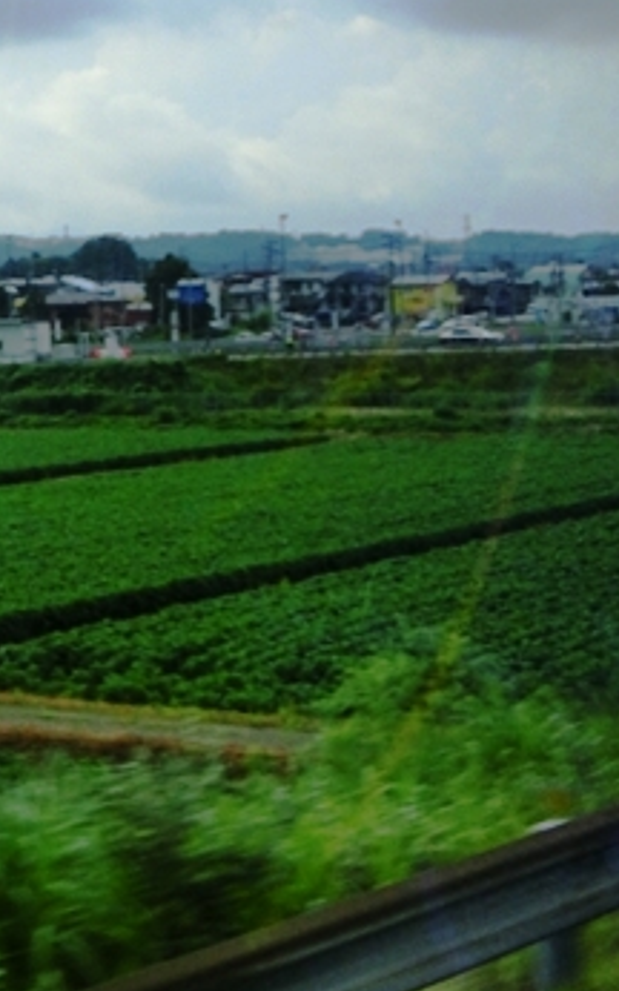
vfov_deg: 21.1
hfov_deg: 12.3
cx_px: -450
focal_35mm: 98
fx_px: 2647
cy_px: 324
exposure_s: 1/125
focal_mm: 7.15
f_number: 4
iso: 125
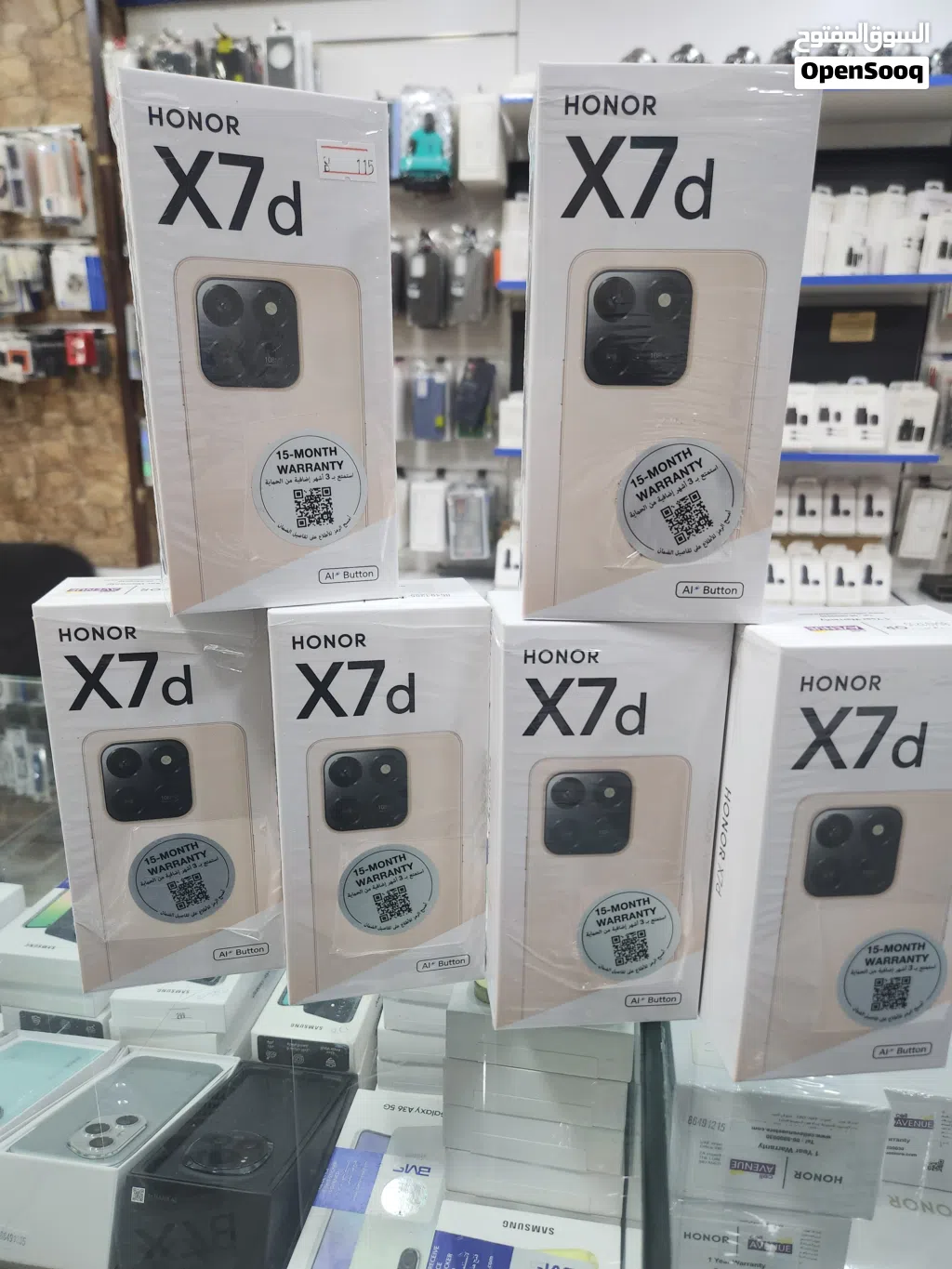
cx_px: 476
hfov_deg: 58.9
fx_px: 843
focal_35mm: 23
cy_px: 634
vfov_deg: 73.9
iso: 250
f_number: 1.8
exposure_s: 1/120
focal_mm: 5.4
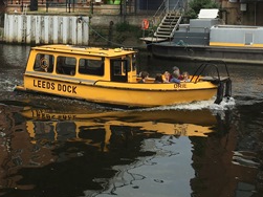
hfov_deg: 27.6
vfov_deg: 20.3
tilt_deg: +0.3
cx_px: 91
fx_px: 532
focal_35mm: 70
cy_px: 1
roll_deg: -0.9
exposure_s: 1/2198
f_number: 2.2
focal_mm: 4.15
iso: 25
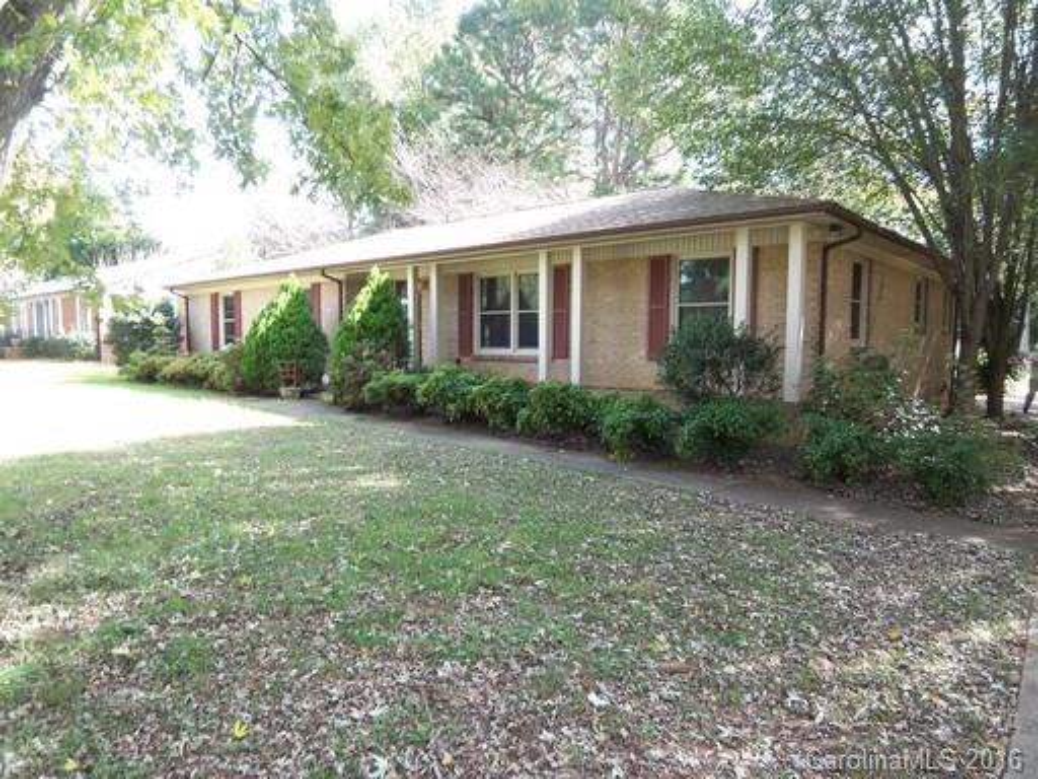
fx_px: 690
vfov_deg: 58.9
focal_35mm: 23
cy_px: 390
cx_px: 519
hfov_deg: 73.9
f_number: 2.8
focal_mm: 3.8
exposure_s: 1/40
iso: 50
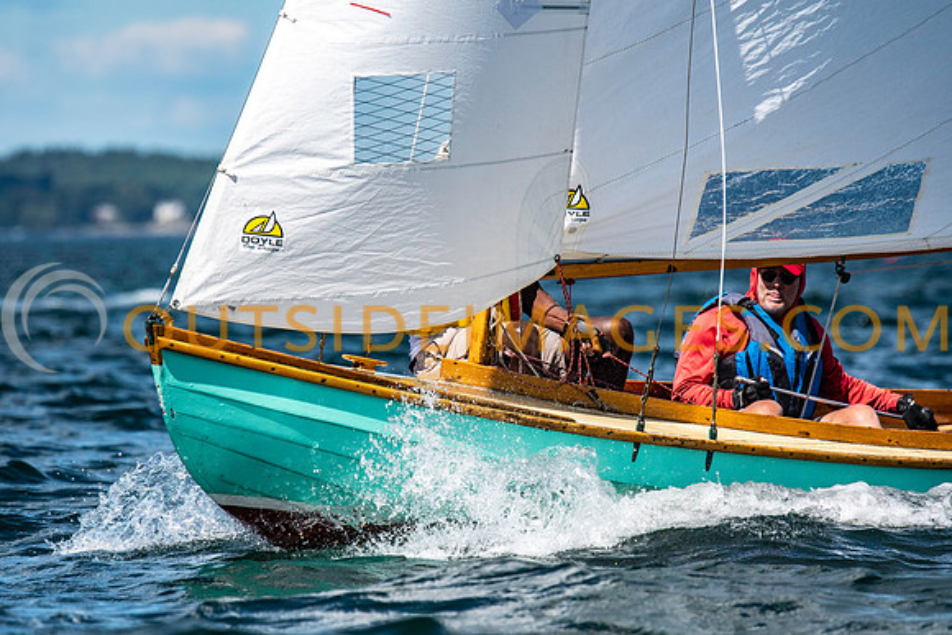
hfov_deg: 4.6
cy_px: 318
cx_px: 476
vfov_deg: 3.1
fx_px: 11902
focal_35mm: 450
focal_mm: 300
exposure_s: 1/5000
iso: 500
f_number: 5
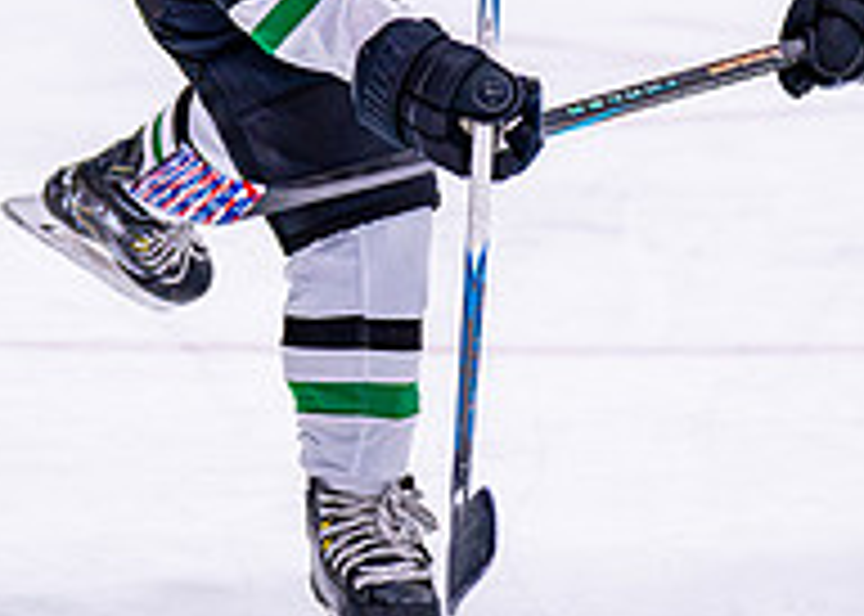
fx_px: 6181
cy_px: -124
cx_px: 398
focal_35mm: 252
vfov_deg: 5.7
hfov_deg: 8.0
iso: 2500
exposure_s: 1/1250
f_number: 2.8
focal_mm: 70
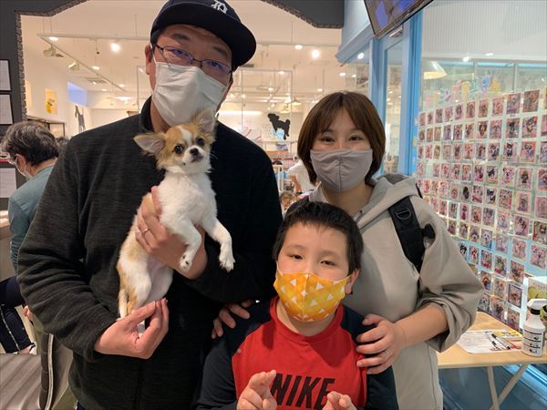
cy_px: 205
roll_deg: -0.1
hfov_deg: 67.3
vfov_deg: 53.1
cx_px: 274
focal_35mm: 26
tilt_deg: -6.5
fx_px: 411
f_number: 1.8
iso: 160
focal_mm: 4.25
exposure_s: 1/60
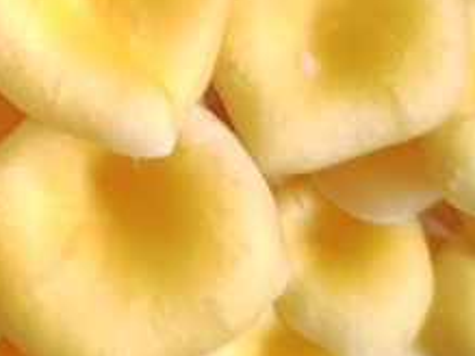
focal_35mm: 95
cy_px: 9
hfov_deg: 20.3
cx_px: 61
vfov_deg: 15.3
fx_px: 1303
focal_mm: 4.26
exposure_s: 1/33.3
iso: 544
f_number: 1.8
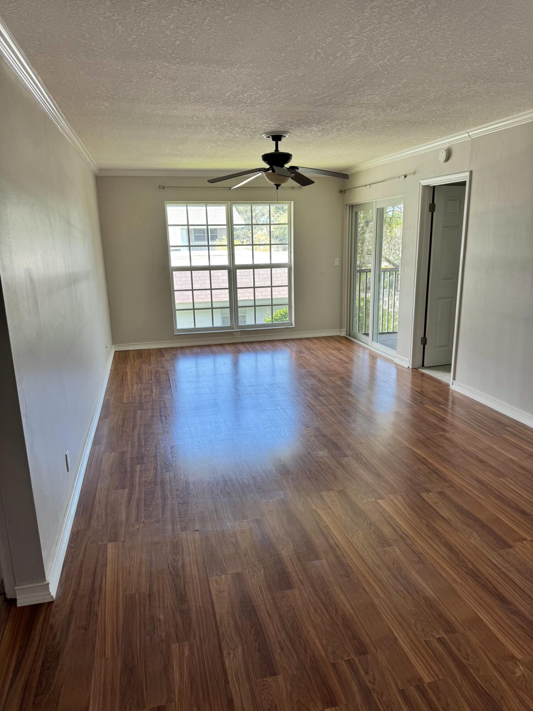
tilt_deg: -14.5
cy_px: 356
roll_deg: +1.5
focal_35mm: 24
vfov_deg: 71.6
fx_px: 493
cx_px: 266
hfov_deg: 56.8
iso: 64
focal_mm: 6.76
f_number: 1.78
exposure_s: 1/121
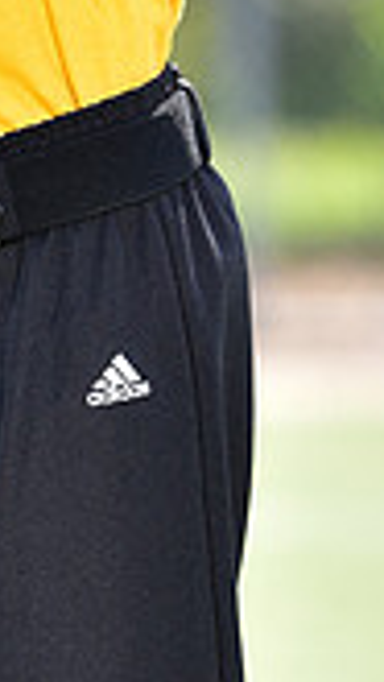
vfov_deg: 2.9
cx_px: 56
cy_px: -331
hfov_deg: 1.7
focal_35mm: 736
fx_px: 13302
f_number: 5
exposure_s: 1/160
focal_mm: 200
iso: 80
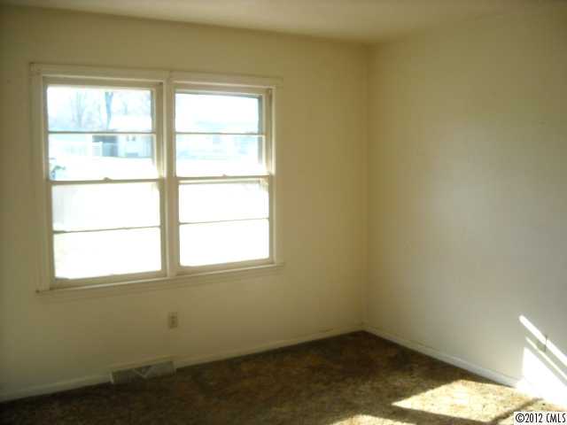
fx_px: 573
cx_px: 284
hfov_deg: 52.6
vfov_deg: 40.7
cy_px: 212
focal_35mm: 35
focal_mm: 5.7
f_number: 2.8
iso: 282
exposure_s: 1/250
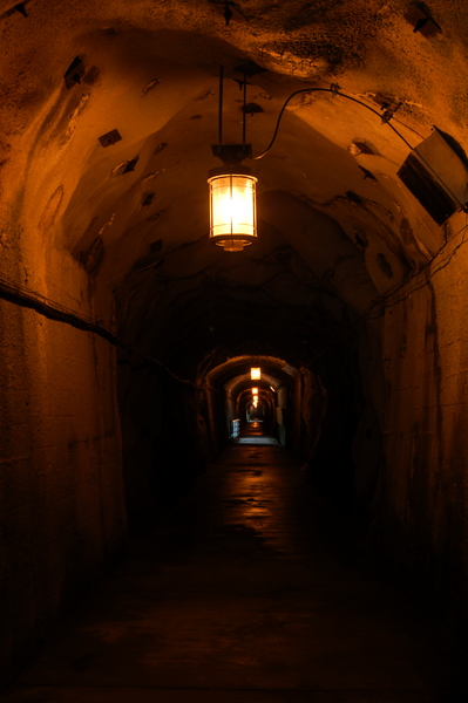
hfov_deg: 34.2
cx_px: 234
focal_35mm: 39
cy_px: 352
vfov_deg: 49.6
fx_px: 762
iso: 200
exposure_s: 1/25
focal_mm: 26
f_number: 4.2
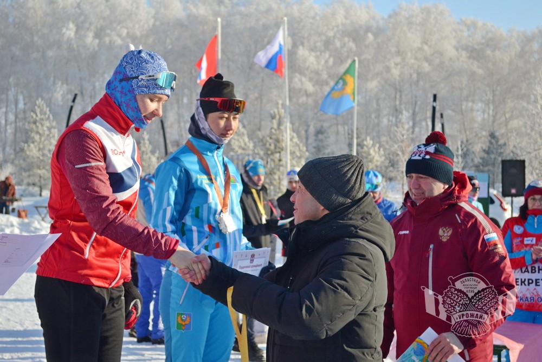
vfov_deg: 18.9
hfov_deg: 28.1
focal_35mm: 72
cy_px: 181
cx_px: 271
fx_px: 1084
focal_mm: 48
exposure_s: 1/1600
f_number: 6.3
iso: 400
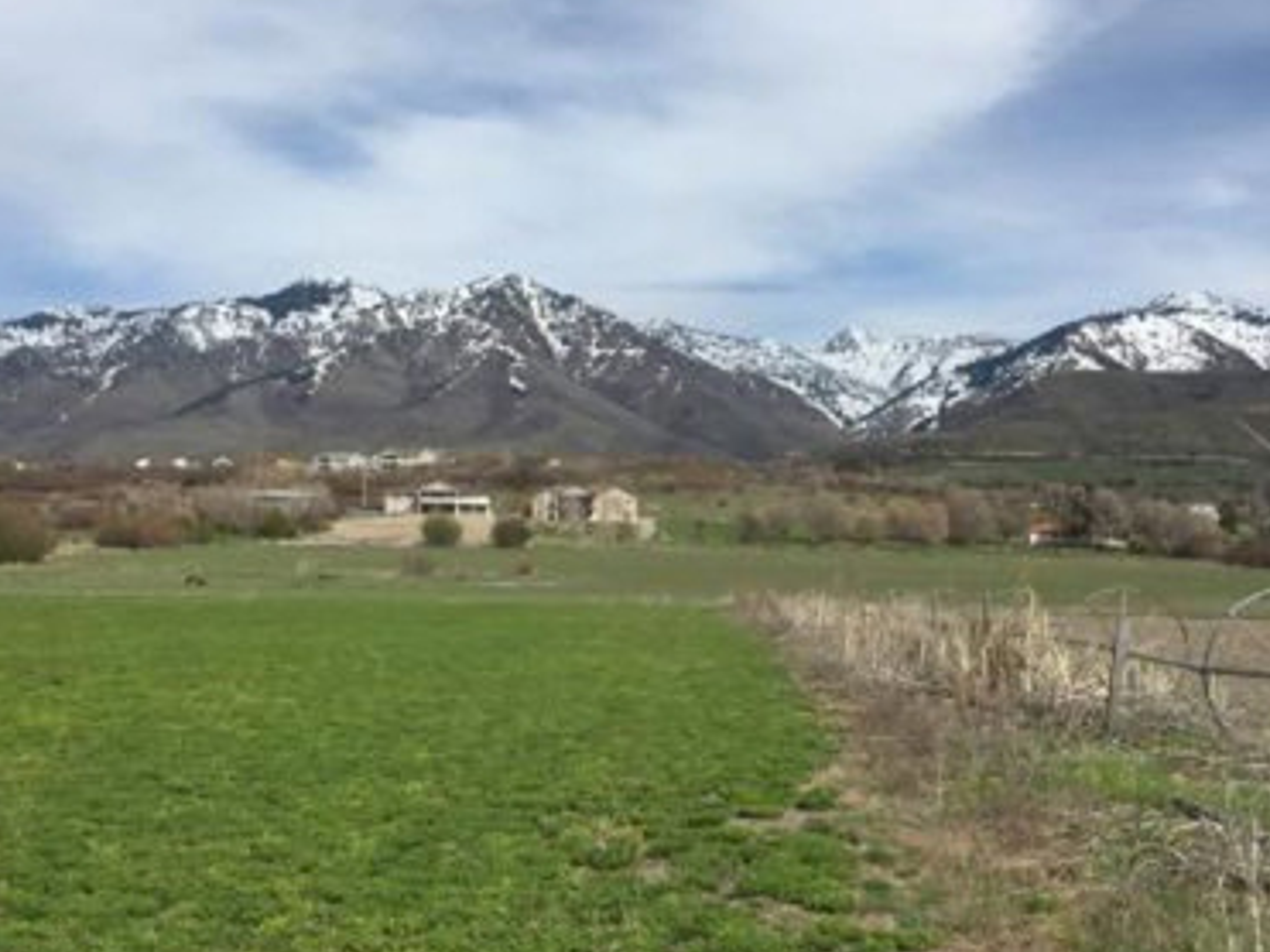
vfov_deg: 29.1
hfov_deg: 38.2
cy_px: 452
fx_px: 1834
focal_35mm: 50
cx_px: 647
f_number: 2.2
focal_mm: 4.15
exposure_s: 1/2825
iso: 32
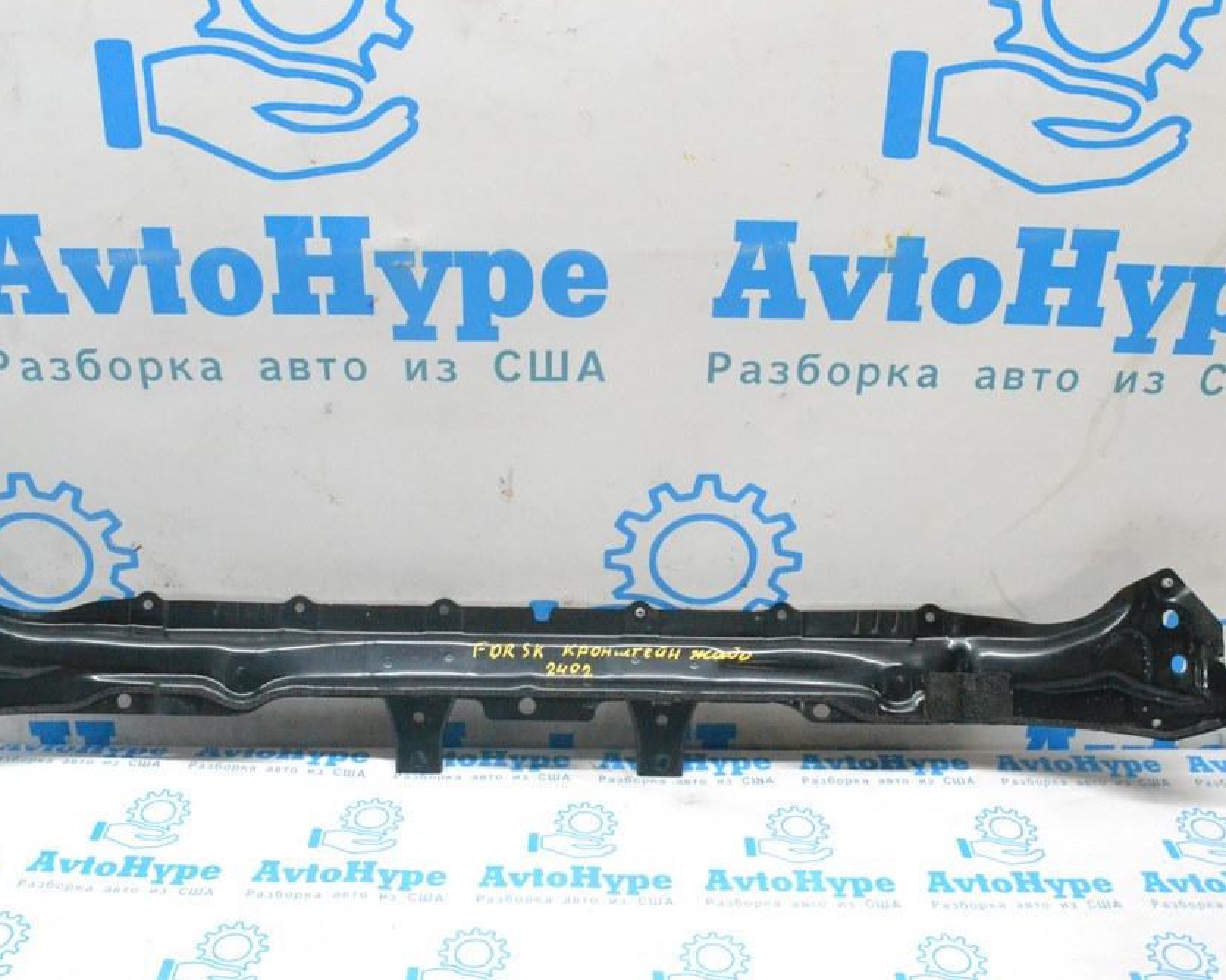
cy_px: 491
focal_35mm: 38
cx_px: 614
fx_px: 1379
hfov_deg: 47.9
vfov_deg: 39.2
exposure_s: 1/160
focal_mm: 22
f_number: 9
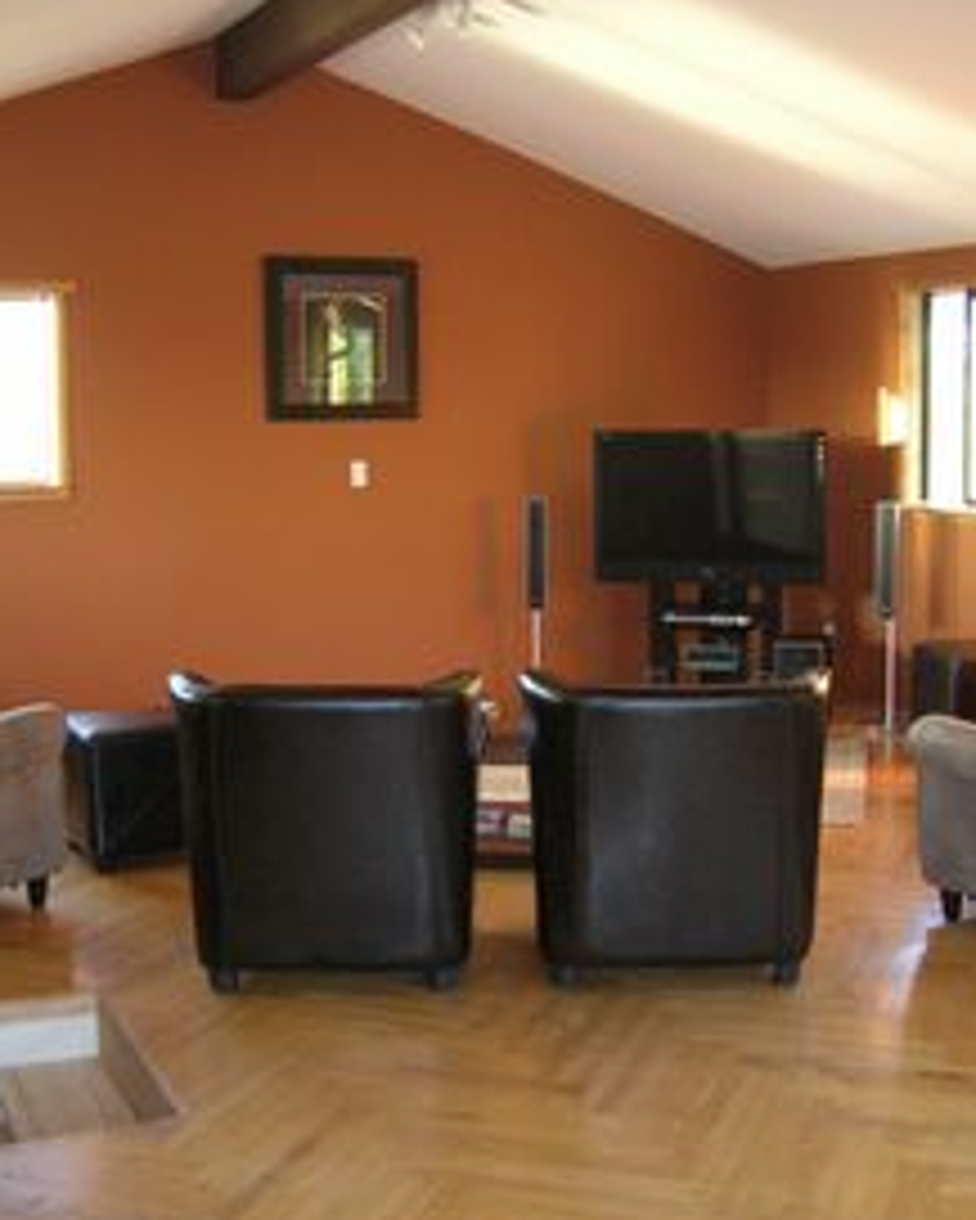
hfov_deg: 33.4
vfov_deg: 41.1
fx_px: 1624
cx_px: 567
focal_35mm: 45
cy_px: 612
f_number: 2.9
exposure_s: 1/17
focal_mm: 5.7
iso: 200
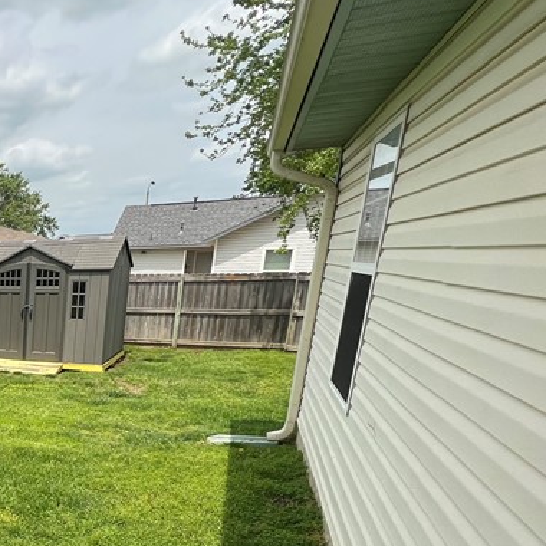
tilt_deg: -14.6
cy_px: 424
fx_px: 553
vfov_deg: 49.9
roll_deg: +1.7
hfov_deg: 36.7
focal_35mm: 31
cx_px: -144
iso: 32
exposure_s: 1/1531
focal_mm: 1.57
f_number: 1.8
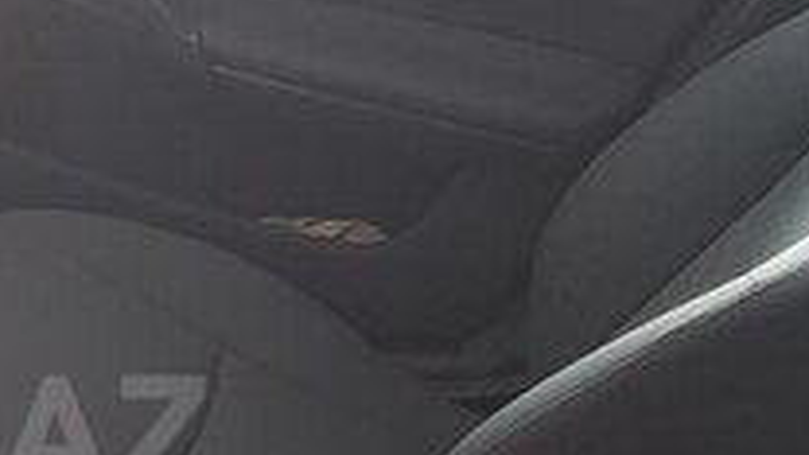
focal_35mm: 90
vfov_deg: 13.3
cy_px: 434
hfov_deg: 21.7
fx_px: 1931
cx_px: -191
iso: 125
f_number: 1.7
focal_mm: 4.2
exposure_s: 1/50
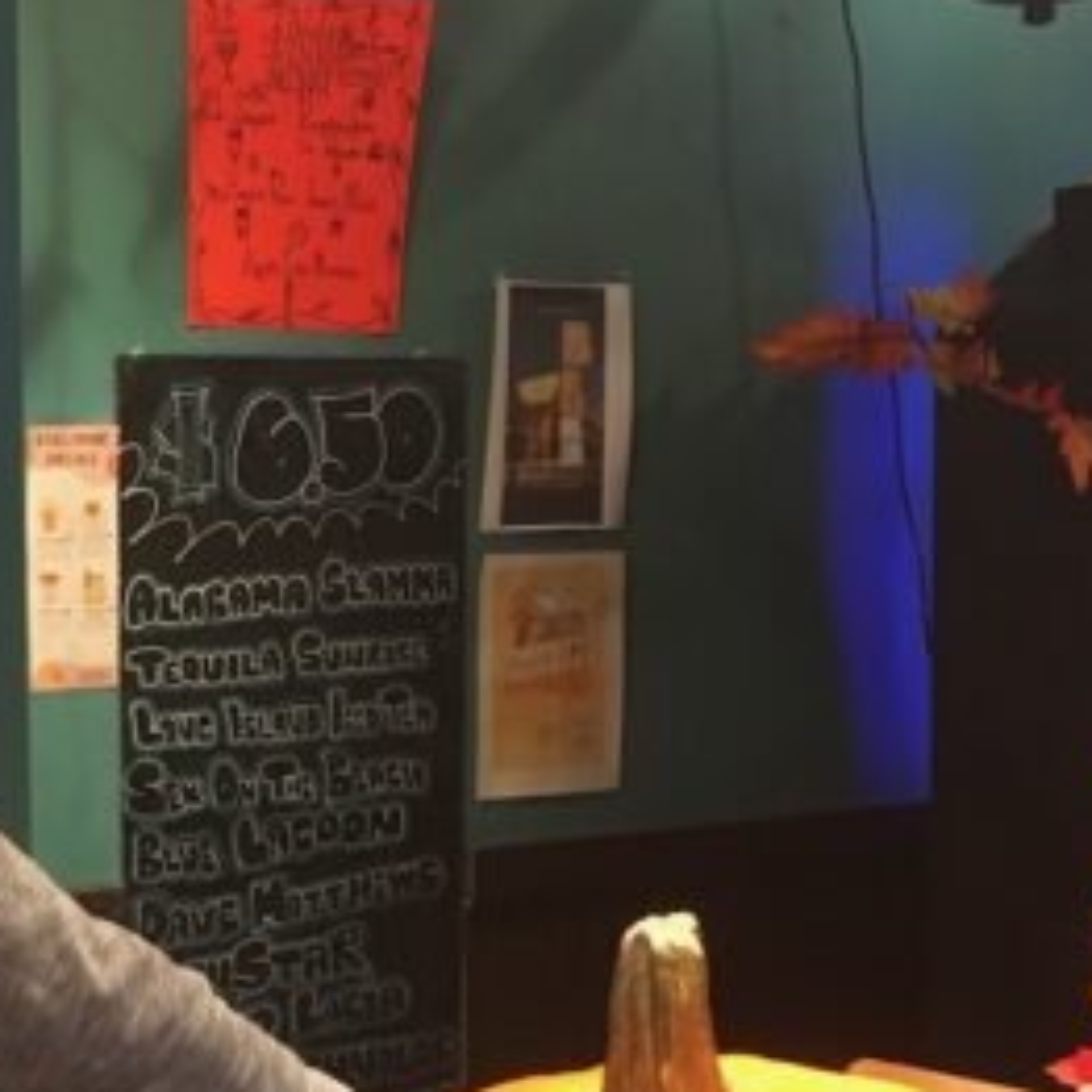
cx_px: 4
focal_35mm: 75
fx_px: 2677
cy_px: 854
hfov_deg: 22.2
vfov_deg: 22.8
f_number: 2.2
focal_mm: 4.15
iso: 200
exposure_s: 1/20
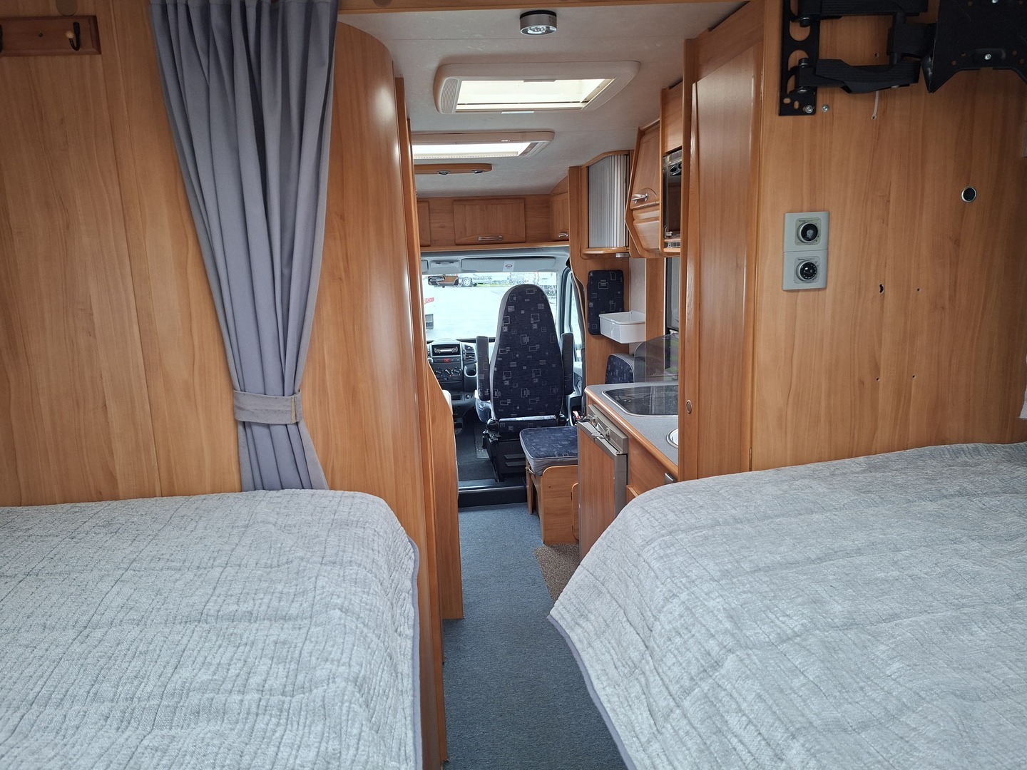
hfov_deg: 73.9
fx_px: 682
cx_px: 514
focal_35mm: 23
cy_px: 385
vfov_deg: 58.9
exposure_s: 1/120
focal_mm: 5.54
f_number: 1.8
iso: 125
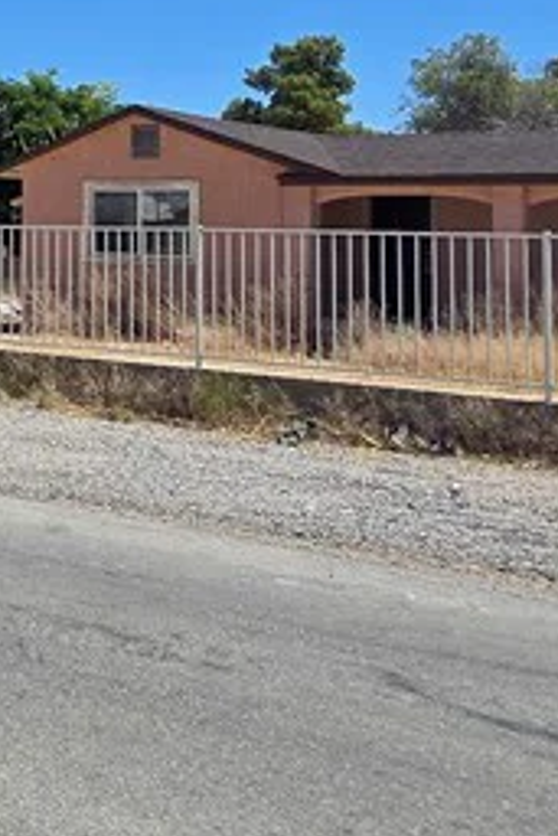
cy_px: 160
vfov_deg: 35.6
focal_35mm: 54
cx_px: -525
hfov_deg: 18.1
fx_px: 1254
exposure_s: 1/3436
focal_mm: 2.2
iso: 50
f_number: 2.2
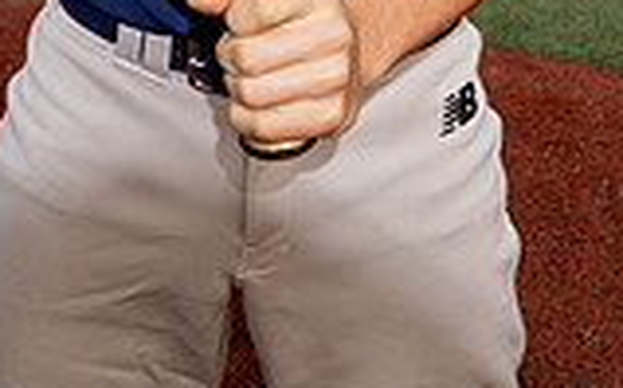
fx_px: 1713
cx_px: 427
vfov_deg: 11.3
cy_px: -462
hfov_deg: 20.5
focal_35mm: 101
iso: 250
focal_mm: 35
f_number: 5.6
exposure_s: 1/250
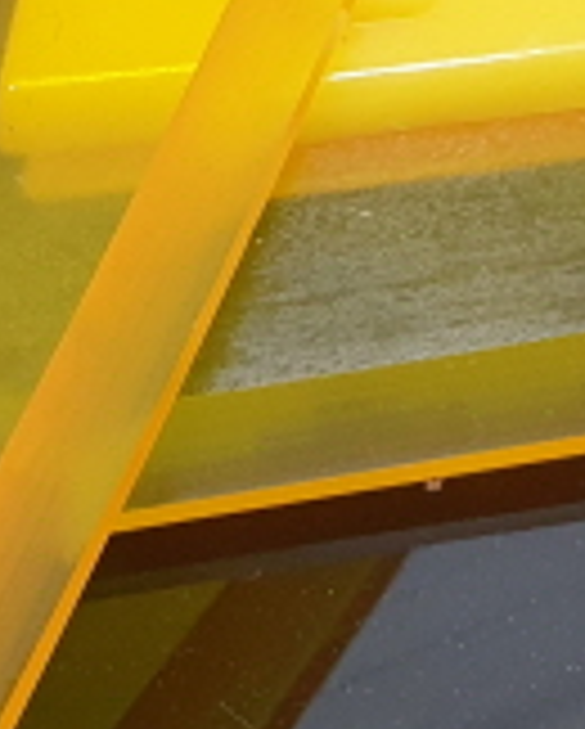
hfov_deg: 11.6
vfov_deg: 14.5
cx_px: 508
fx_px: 2873
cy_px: 403
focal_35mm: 133
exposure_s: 1/60
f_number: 2.4
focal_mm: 4.3
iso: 200
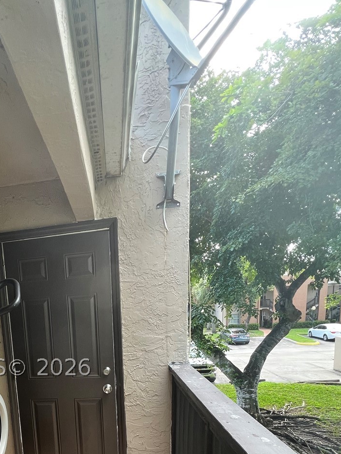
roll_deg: +4.9
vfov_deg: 68.5
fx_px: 289
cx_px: 63
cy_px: 368
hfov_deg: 56.2
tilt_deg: -10.3
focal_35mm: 22
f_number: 1.8
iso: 50
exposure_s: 1/99
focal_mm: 1.57
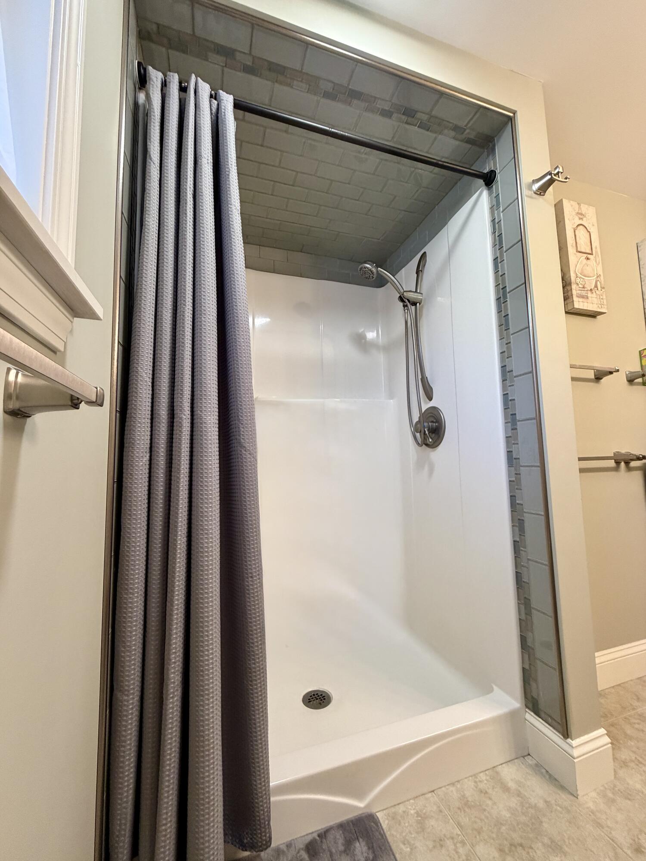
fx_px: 348
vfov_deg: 102.1
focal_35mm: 14
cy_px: 430
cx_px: 323
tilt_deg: +4.4
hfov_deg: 85.7
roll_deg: +0.6
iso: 250
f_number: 2.2
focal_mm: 2.22
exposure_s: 1/60
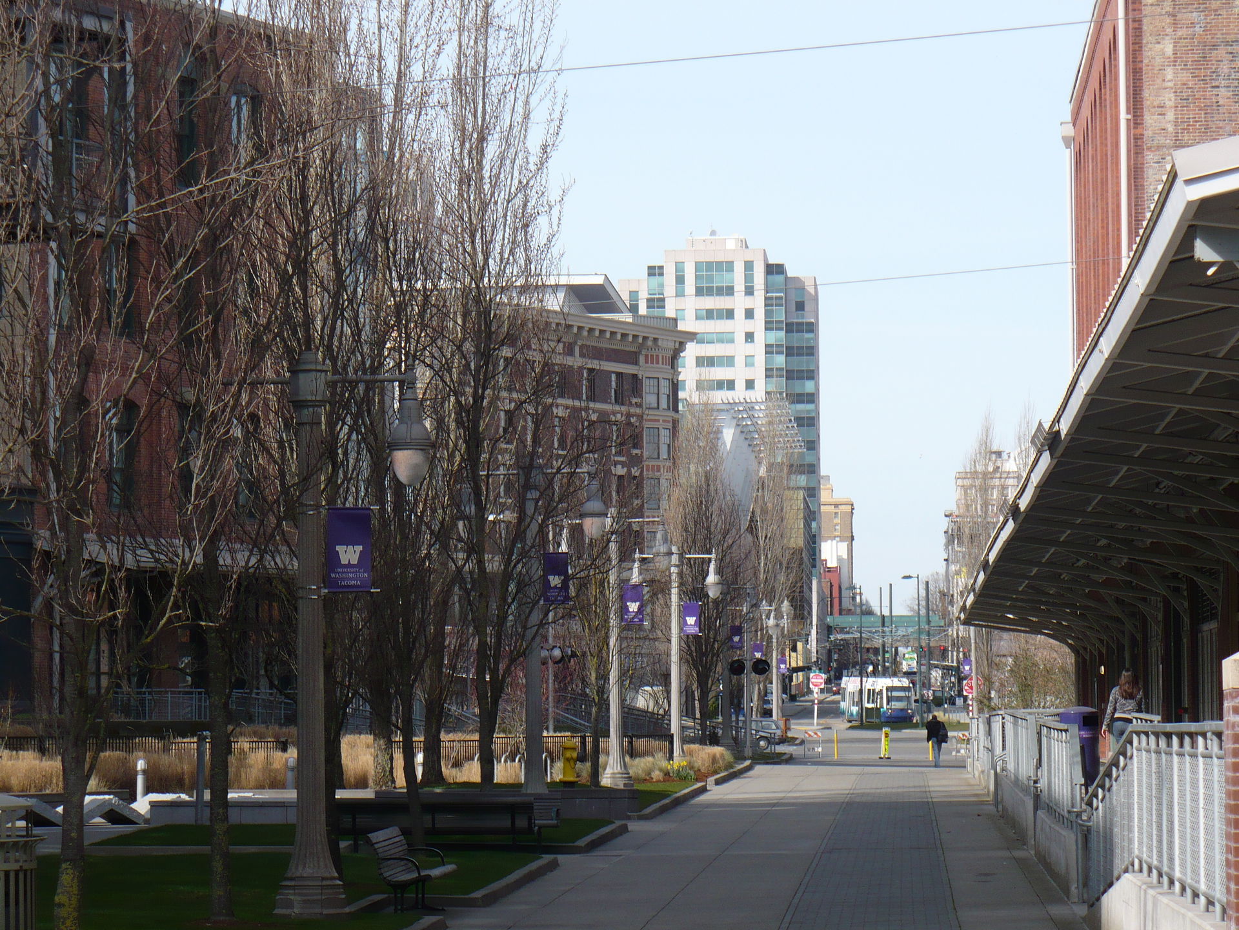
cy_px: 465
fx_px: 4975
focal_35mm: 139
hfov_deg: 14.2
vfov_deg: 10.7
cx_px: 620
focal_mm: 22.9
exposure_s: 1/640
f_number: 3.8
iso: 100
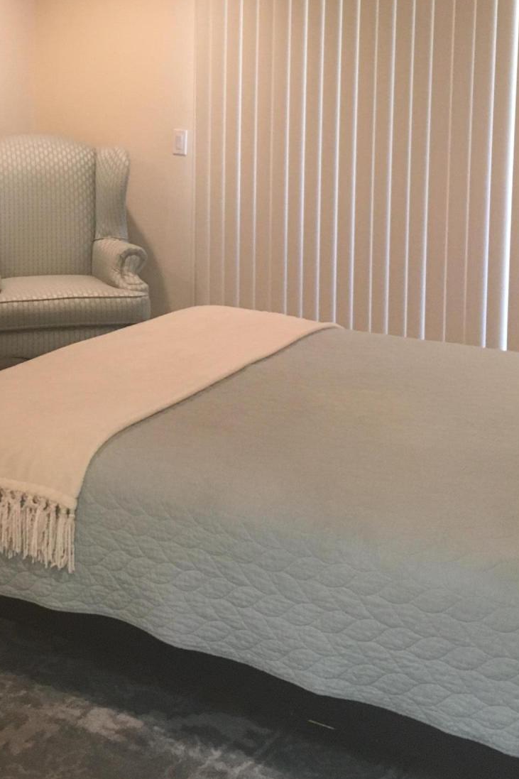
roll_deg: +1.1
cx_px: 61
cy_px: 204
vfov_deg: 35.5
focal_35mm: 55
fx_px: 1190
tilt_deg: -8.6
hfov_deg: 24.0
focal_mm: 4.15
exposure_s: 1/30
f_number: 2.2
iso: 125
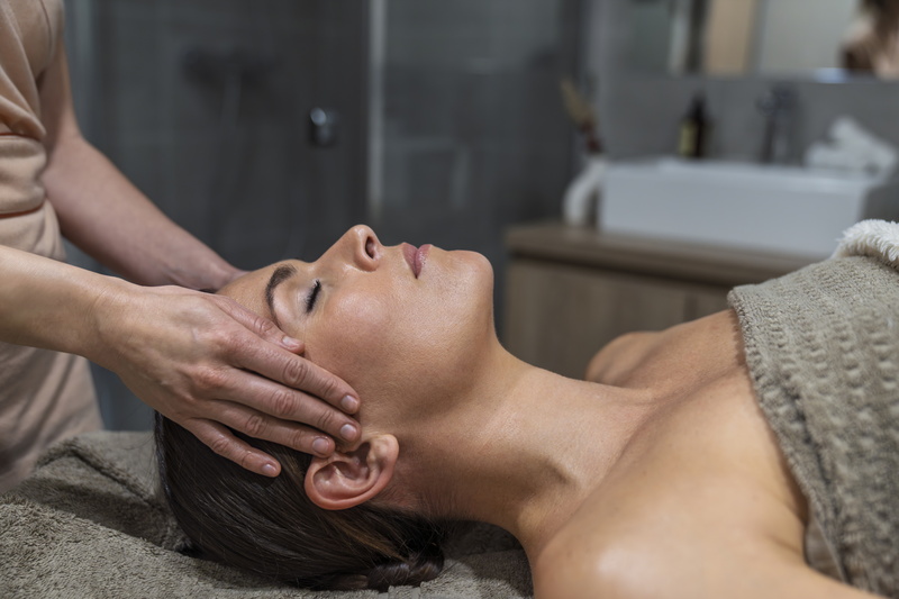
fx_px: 924
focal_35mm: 37
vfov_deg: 35.9
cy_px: 300
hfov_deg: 51.9
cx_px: 450
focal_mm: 37
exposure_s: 1/250
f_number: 2.8
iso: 640
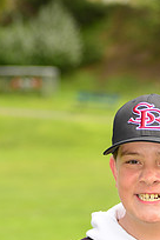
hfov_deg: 4.4
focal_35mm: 312
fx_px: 2080
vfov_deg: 6.6
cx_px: 195
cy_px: 264
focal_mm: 110
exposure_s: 1/250
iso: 100
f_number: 5
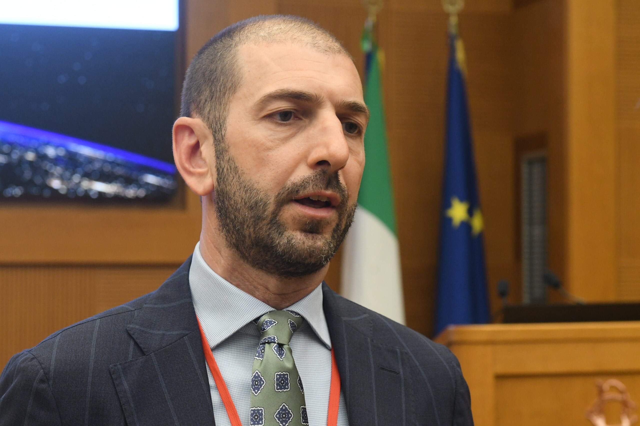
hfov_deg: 20.6
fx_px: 1760
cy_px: 213
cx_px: 320
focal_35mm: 99
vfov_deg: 13.8
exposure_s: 1/200
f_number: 7.1
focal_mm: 66
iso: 3200
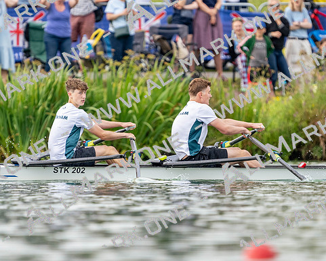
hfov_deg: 2.0
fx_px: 9158
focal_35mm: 949
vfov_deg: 1.6
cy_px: 130
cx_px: 164
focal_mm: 559
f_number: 6.3
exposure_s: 1/1600
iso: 800
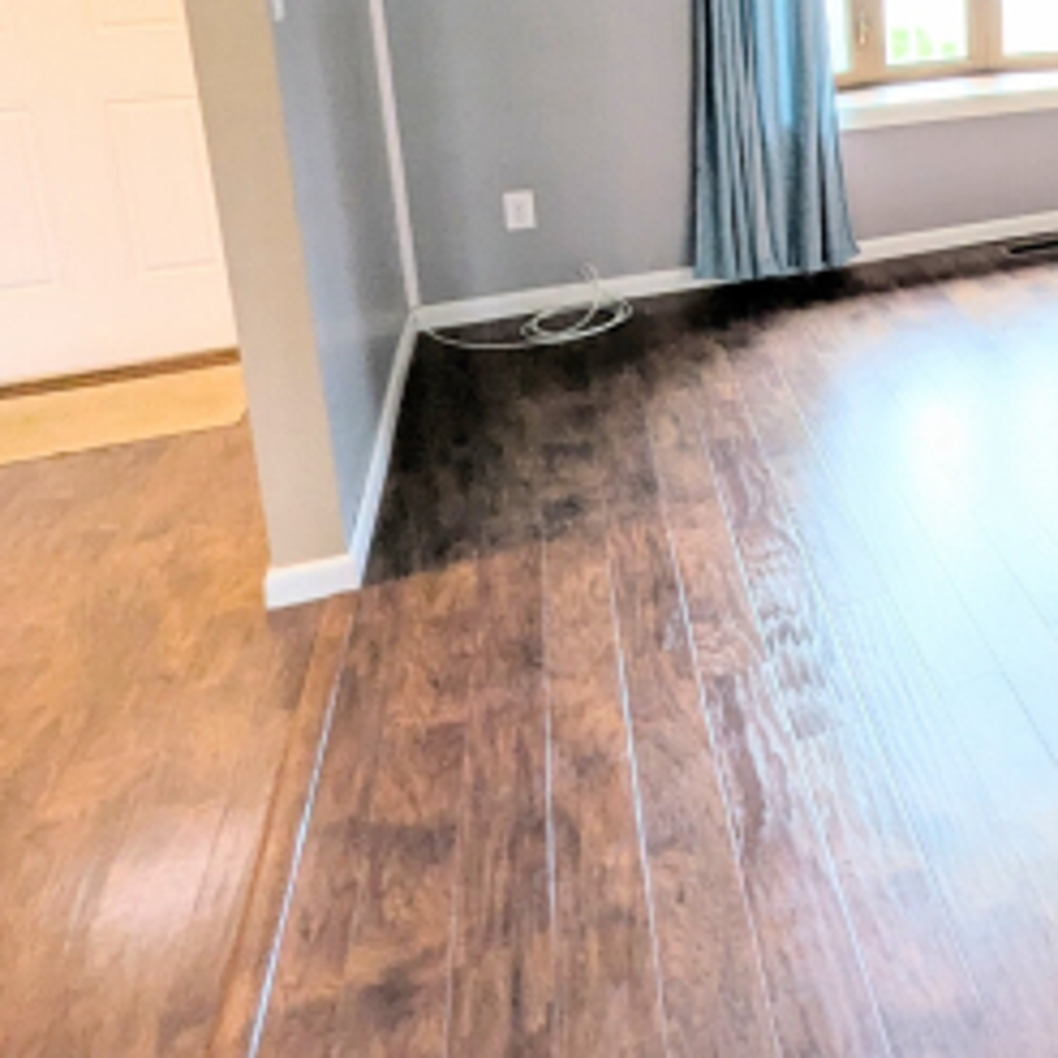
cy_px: 103
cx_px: 1226
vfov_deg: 47.2
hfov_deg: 39.9
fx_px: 1072
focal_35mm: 31
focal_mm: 1.95
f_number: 2.2
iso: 55
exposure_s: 1/30.2
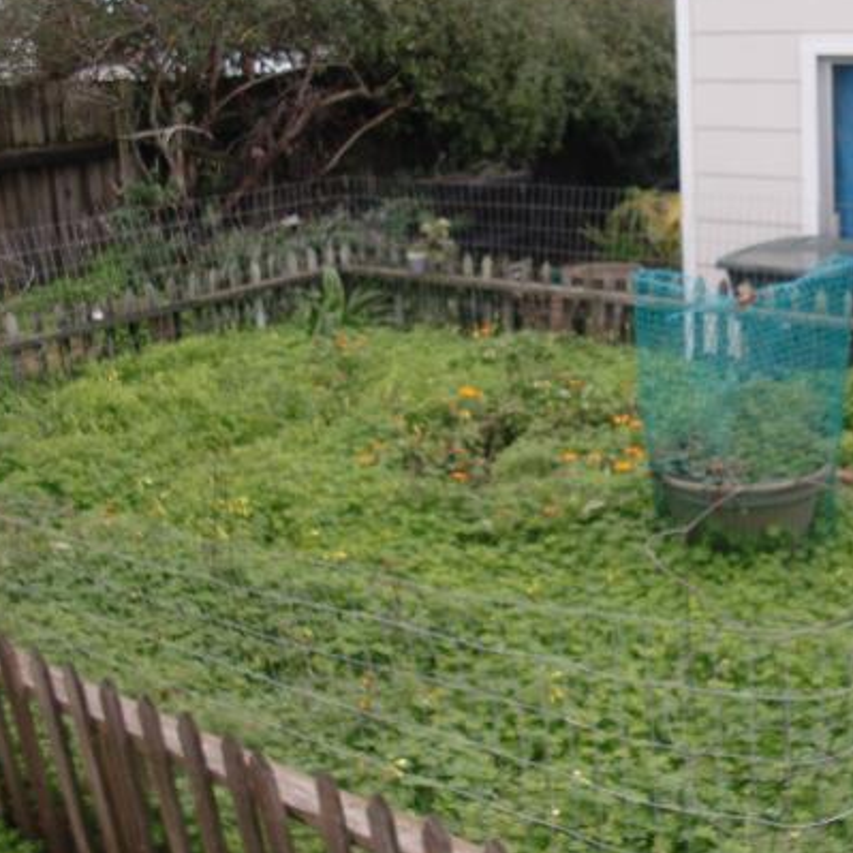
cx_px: 654
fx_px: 1422
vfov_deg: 33.4
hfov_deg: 32.7
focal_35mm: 51
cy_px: 415
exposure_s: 1/250
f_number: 2.8
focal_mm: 6.3
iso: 64
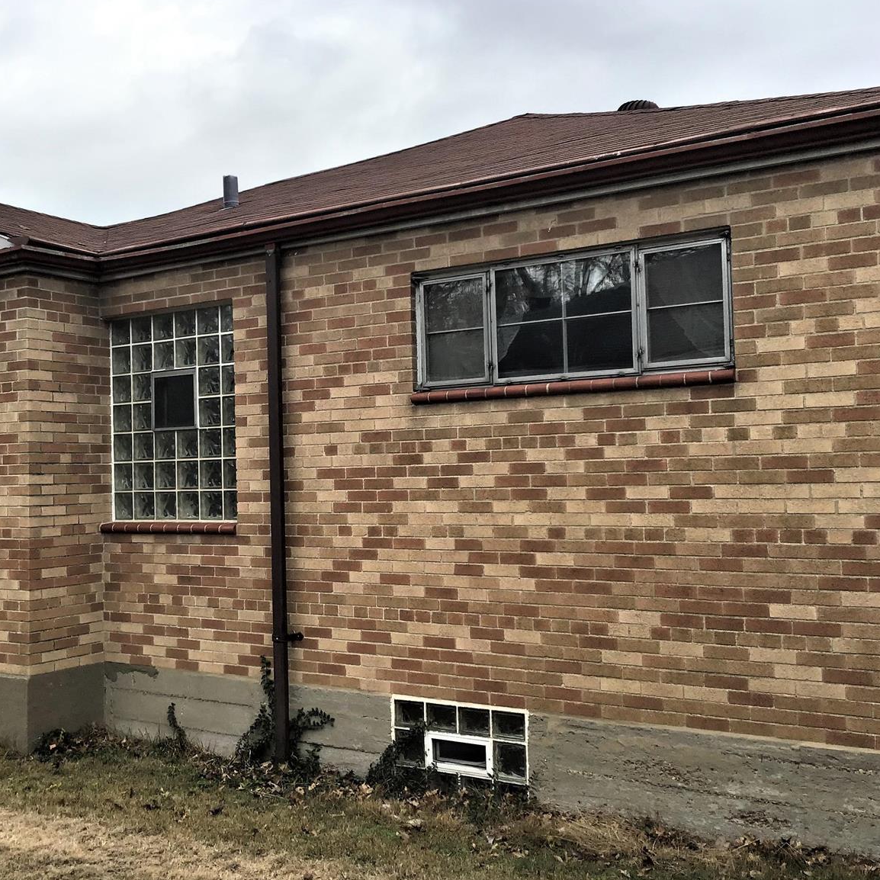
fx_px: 1093
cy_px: 427
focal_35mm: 38
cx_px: 339
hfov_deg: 43.6
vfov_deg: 43.9
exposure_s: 1/599
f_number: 2.4
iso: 25
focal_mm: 3.3
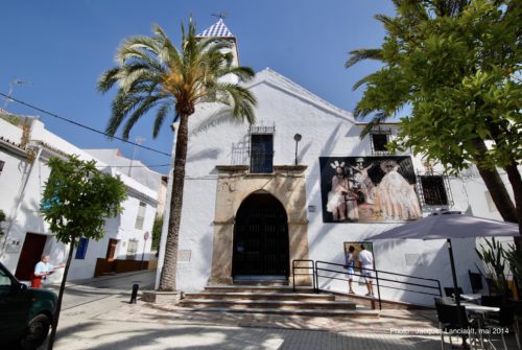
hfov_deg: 89.9
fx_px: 261
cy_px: 175
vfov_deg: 67.6
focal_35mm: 18
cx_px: 261
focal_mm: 12
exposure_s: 1/250
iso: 100
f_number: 8
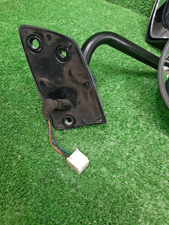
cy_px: 112
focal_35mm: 26
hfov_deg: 53.1
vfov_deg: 67.3
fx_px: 169
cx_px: 84
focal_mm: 3.93
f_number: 1.7
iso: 97
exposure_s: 1/50
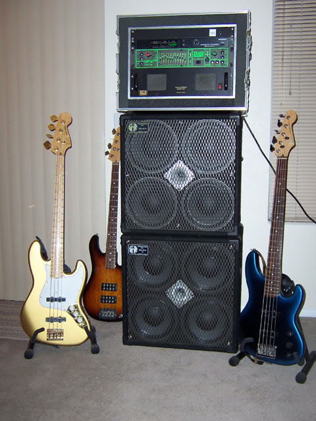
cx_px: 158
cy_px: 210
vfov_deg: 51.4
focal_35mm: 36
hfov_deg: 39.7
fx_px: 438
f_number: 2.8
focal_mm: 5.6
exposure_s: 1/60
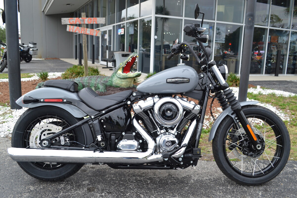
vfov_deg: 43.6
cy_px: 99
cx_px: 148
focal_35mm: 30
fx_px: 247
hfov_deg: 61.9
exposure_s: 1/125
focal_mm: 20
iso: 180
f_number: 5.6
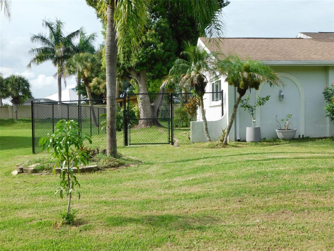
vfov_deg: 32.2
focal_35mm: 45
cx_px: 167
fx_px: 434
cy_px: 126
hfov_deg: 42.1
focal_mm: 8
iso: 125
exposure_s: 1/800
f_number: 3.7
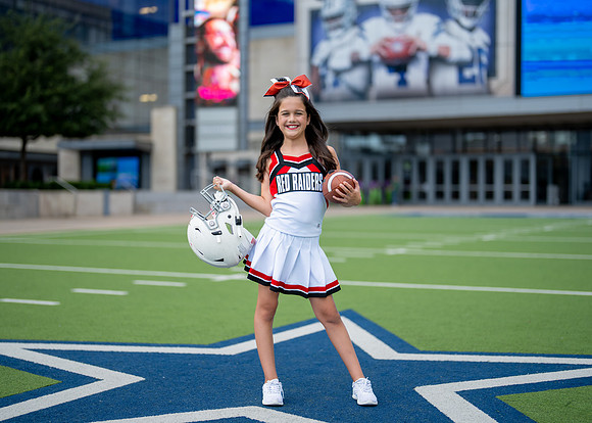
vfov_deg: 23.9
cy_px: 216
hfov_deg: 33.1
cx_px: 295
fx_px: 996
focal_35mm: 59
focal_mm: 50
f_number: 1.2
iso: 160
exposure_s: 1/1250
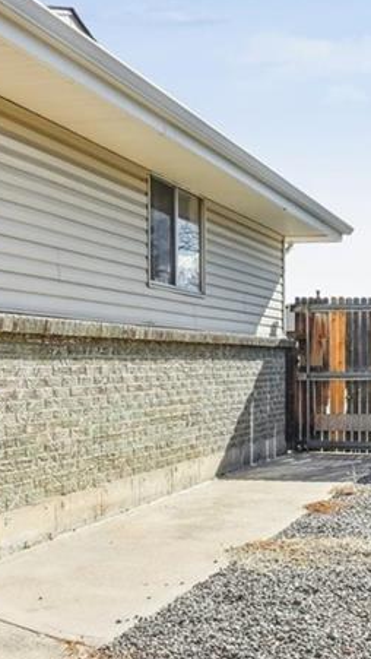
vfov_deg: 39.8
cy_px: 373
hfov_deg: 22.5
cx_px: 330
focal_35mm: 52
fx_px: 909
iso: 400
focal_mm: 14
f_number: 11
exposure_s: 1/320
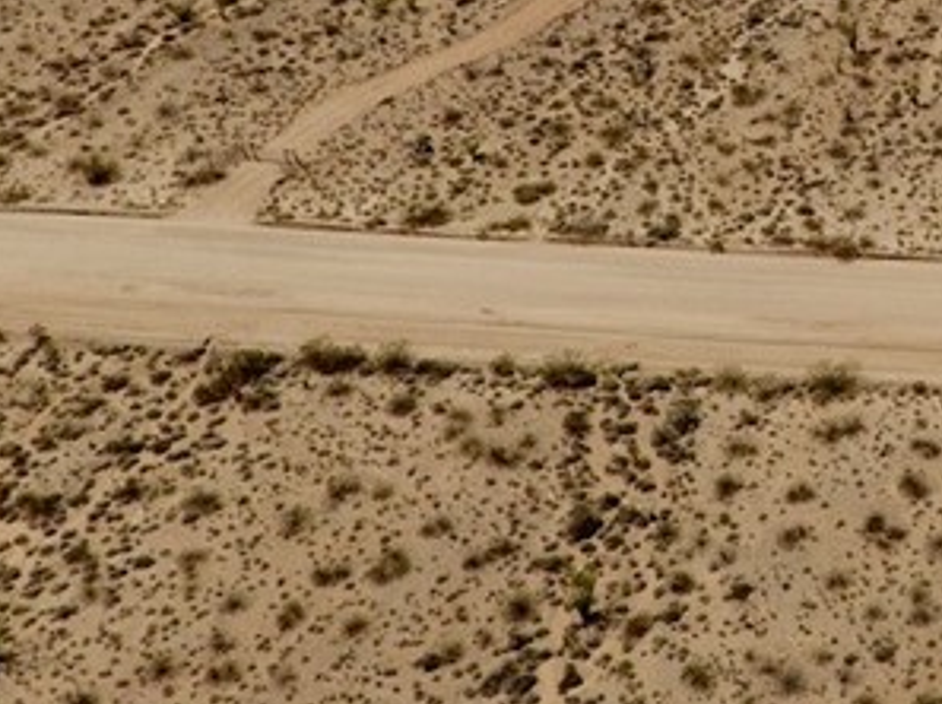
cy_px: -239
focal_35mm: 69
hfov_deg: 22.1
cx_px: 1499
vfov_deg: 19.4
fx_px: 1875
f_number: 2.8
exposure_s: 1/1761
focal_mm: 3.61
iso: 100
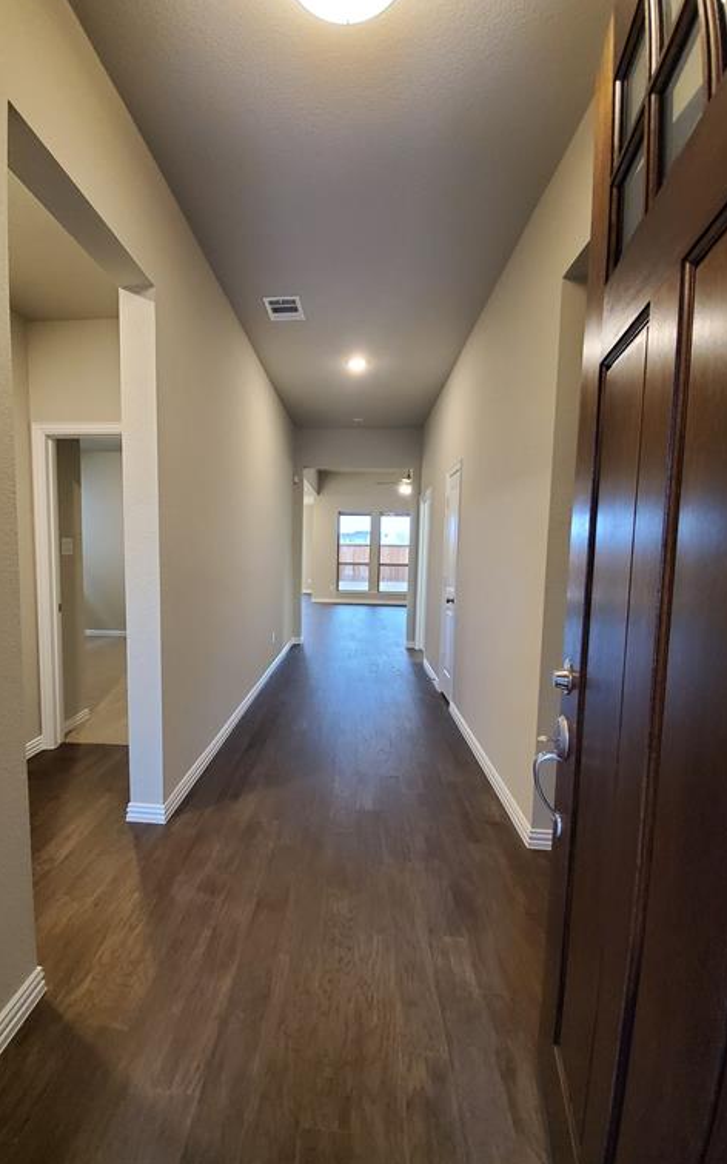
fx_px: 444
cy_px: 579
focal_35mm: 14
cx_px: 316
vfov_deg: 105.3
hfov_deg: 78.2
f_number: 2.2
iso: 640
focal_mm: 1.8
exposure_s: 1/59
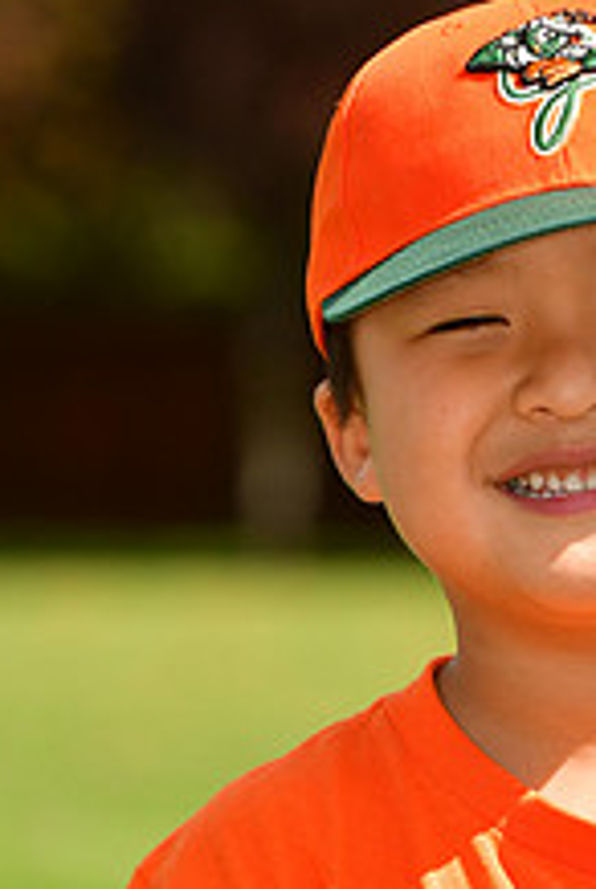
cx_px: 606
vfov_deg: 3.4
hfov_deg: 2.3
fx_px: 14802
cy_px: 1064
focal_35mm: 598
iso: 200
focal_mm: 150
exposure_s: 1/1000
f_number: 5
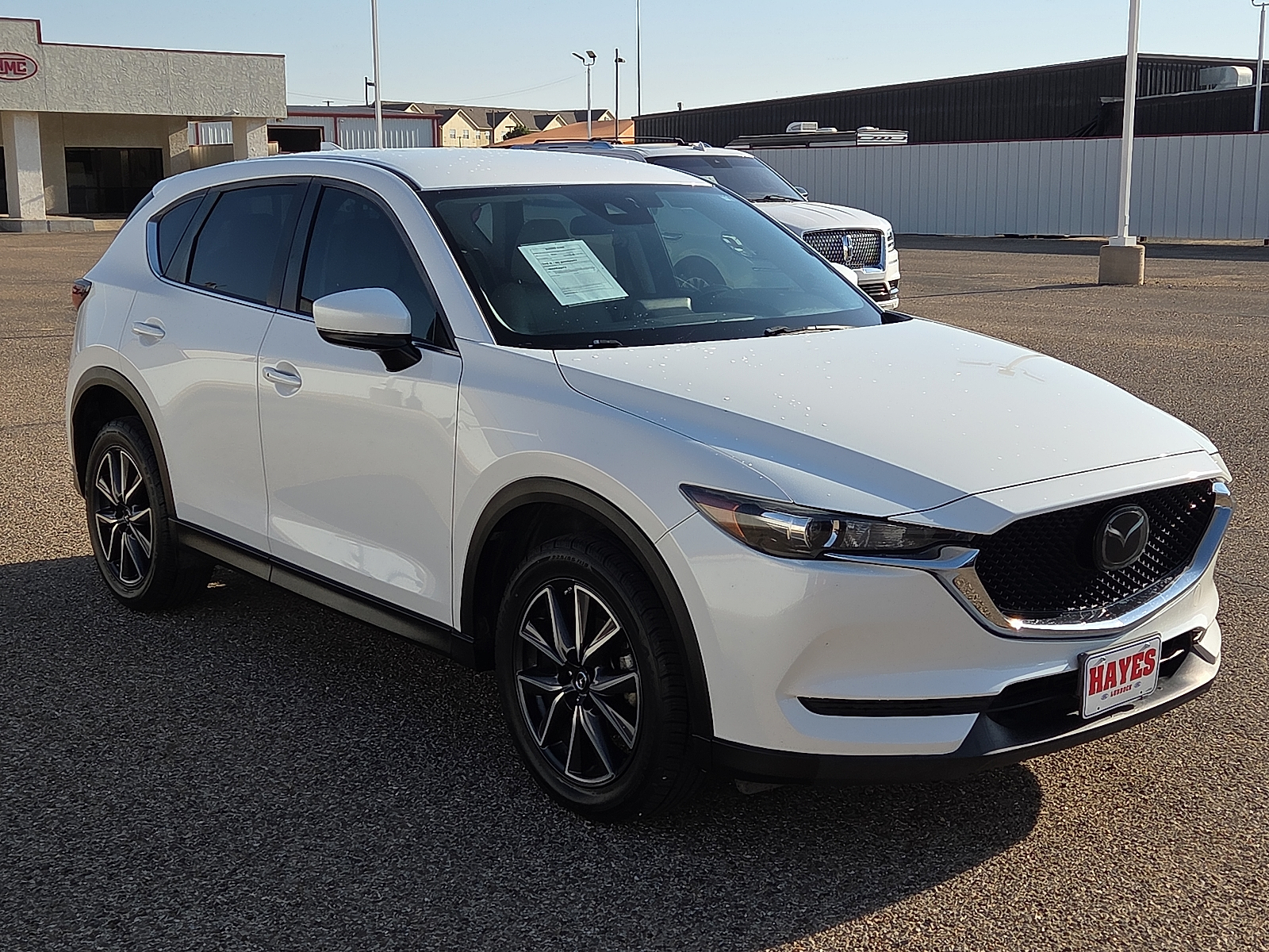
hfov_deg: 42.1
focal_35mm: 45
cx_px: 634
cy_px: 476
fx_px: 1650
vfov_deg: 32.2
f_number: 1.8
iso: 76
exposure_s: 1/10000
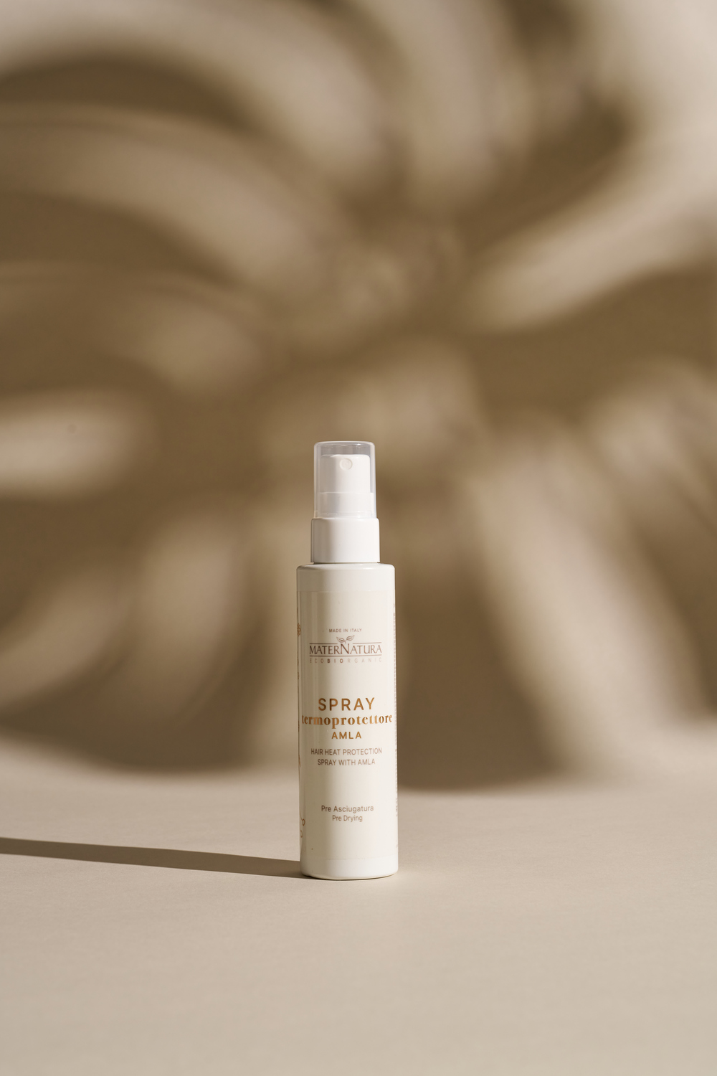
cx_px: 358
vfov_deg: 28.8
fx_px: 2091
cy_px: 538
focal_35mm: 70
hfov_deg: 19.5
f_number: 11
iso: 800
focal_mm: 70
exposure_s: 1/60
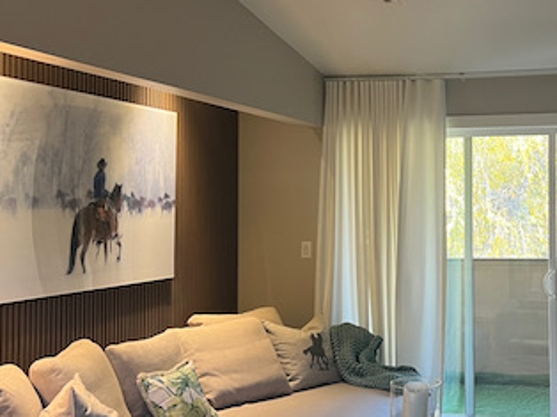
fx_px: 852
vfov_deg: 27.5
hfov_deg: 34.9
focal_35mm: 53
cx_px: 454
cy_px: 181
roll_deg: +0.4
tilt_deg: +0.7
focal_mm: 5.7
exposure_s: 1/60
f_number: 1.5
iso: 160
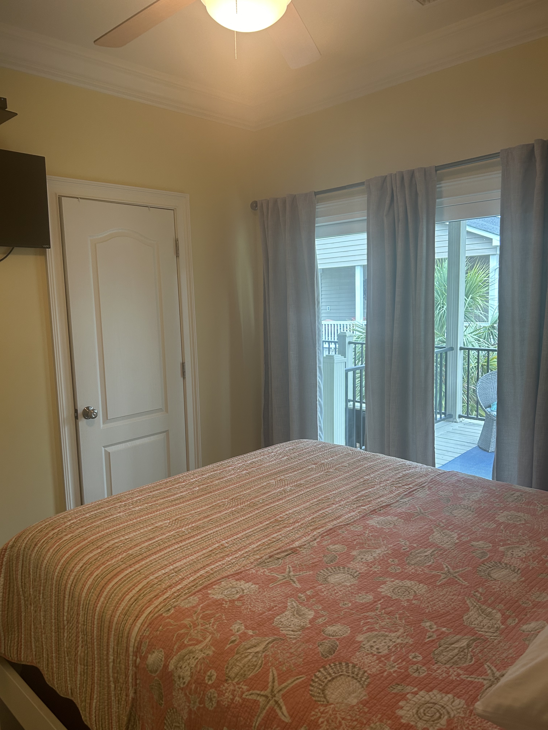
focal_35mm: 26
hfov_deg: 53.1
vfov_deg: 67.3
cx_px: 274
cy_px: 365
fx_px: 549
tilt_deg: -6.9
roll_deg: +1.5
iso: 100
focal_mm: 5.7
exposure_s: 1/60
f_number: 1.5
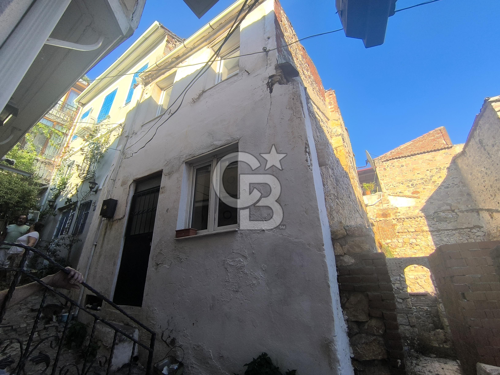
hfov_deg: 94.5
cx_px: 250
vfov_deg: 78.1
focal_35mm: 16
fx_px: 231
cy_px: 188
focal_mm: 1.65
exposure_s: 1/688
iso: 50
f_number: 2.2
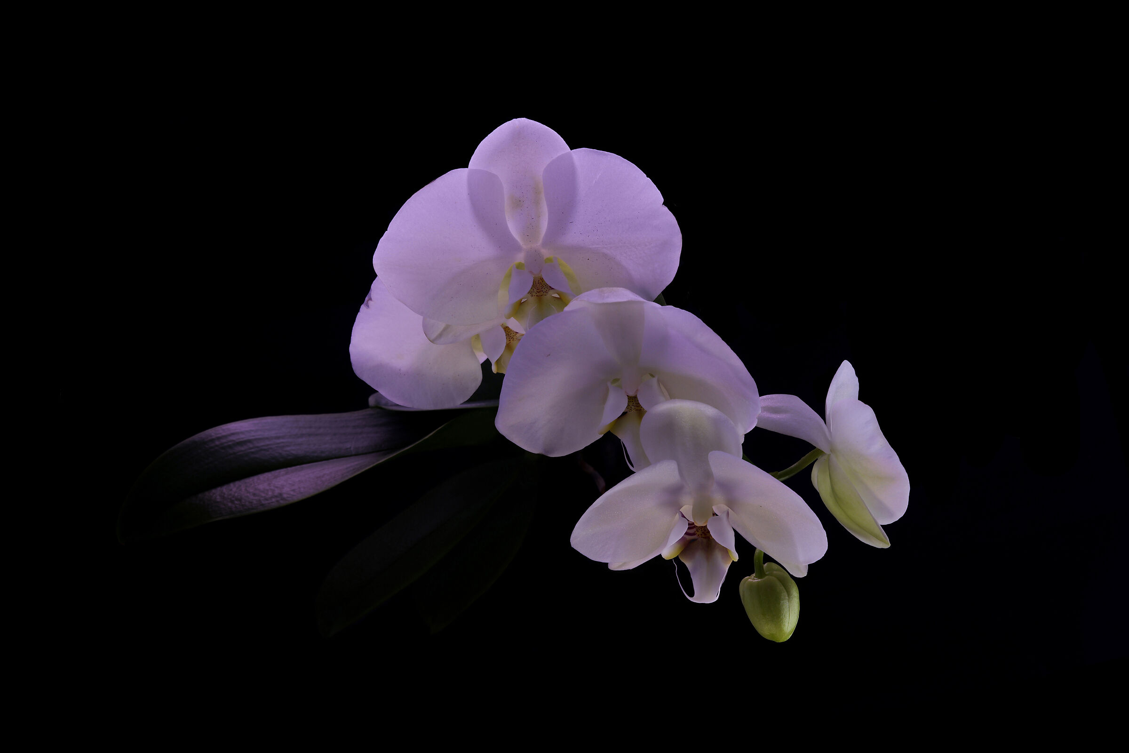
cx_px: 564
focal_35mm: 45
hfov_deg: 43.6
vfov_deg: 29.9
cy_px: 376
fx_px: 1411
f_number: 16
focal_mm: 45
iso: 100
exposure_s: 8
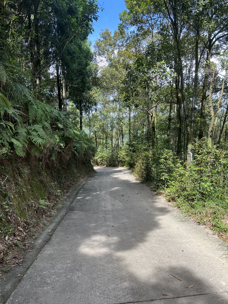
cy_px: 152
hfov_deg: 53.1
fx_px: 228
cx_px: 114
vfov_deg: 67.3
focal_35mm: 26
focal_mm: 5.7
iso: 50
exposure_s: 1/502
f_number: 1.5
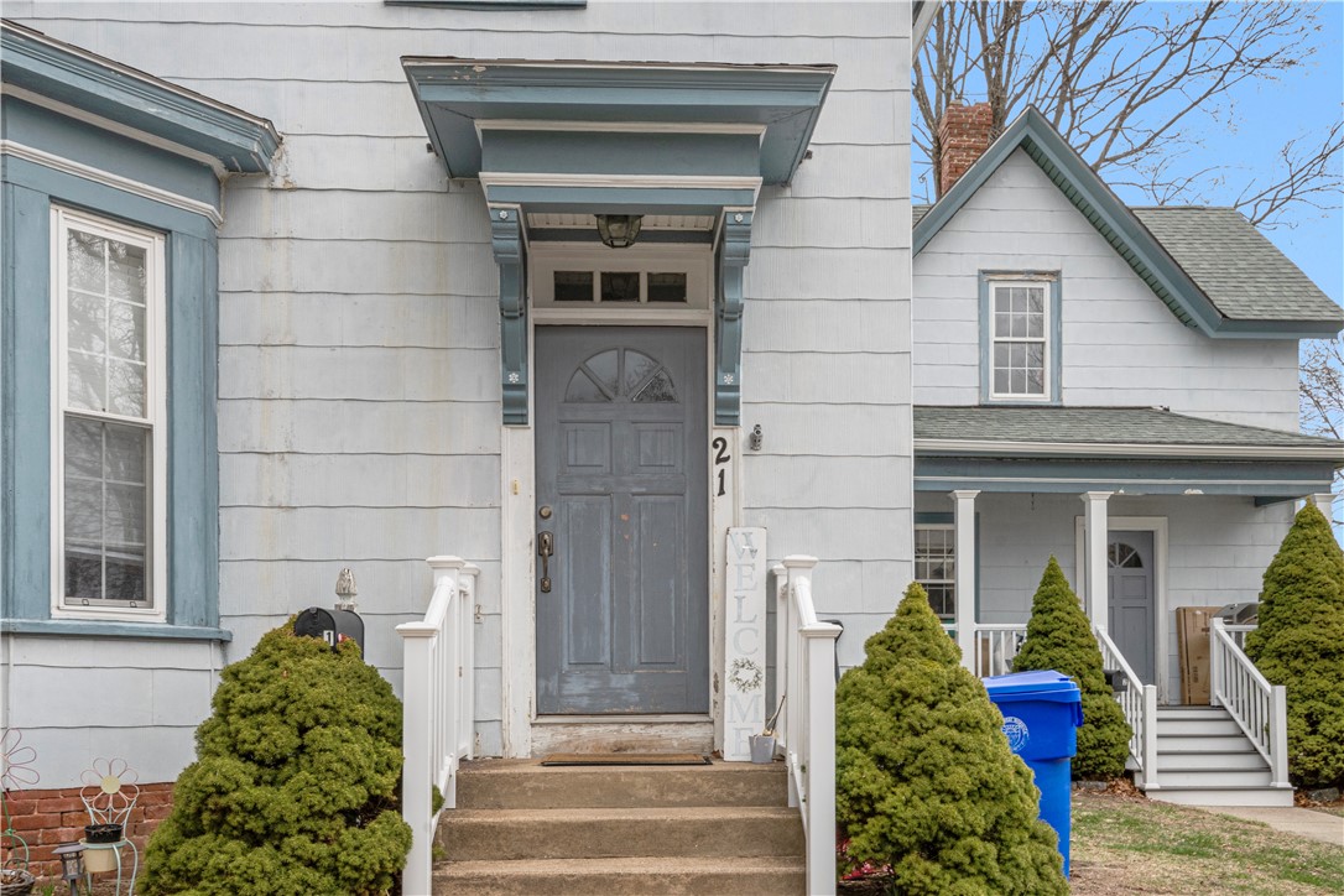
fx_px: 1120
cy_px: 448
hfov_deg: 61.9
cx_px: 672
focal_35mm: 30
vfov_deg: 43.6
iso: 400
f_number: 14
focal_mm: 20
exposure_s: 1/100
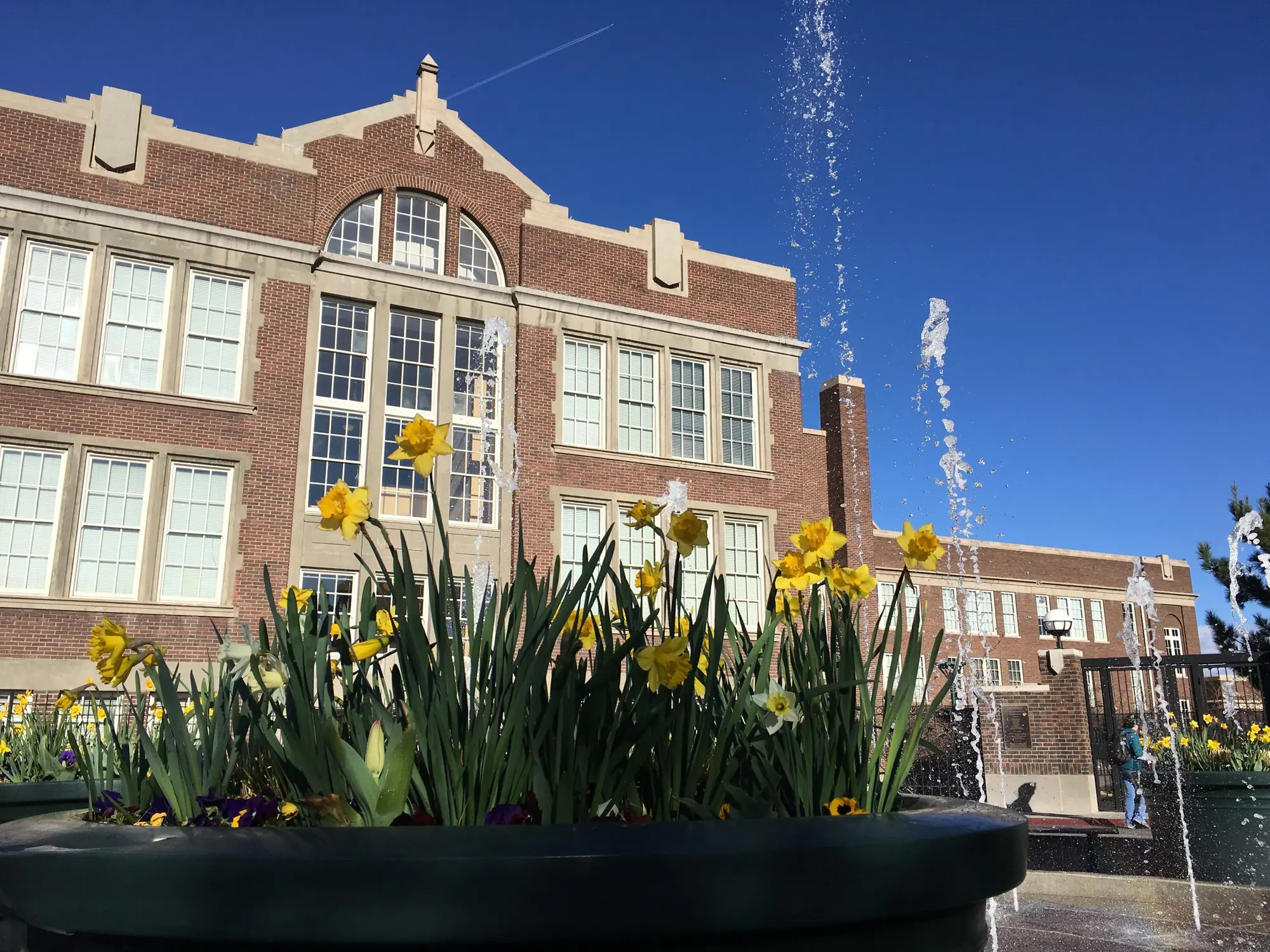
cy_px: 476
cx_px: 635
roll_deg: +0.0
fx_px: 1064
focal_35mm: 29
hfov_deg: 61.7
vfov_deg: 48.2
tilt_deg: +14.2
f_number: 2.2
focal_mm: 4.15
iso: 25
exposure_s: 1/2653
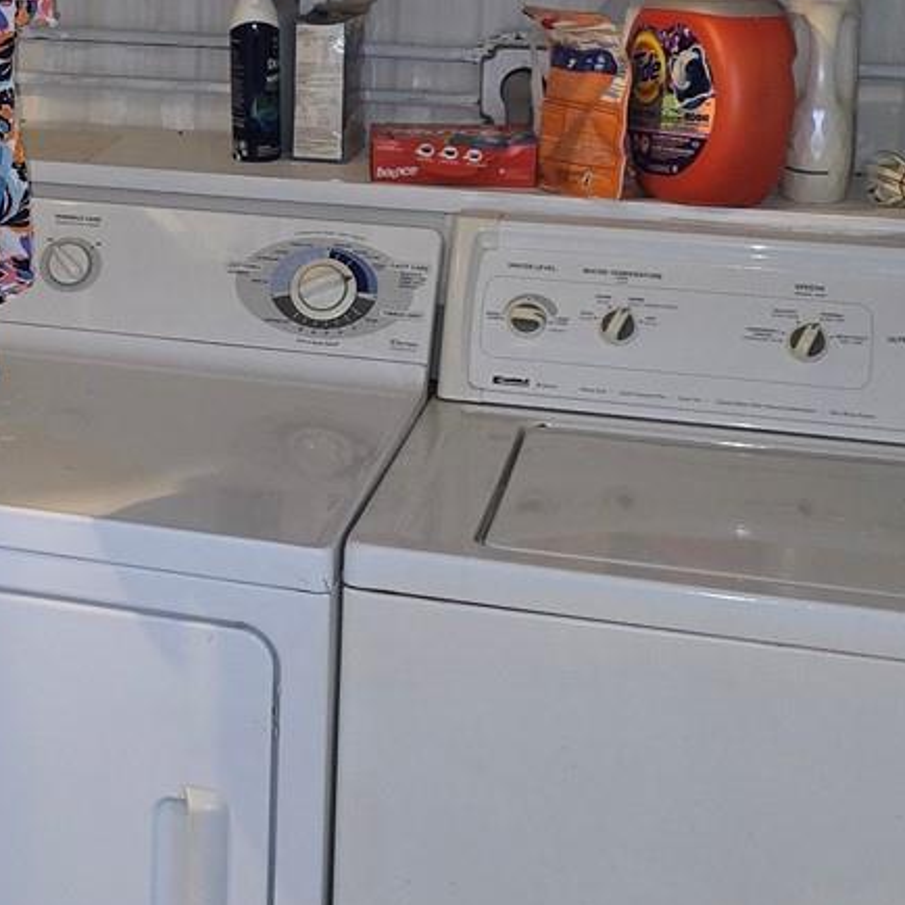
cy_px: 115
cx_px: -90
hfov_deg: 21.8
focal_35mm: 75
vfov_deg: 22.6
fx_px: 2218
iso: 100
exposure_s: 1/24
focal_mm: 6.3
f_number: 1.7
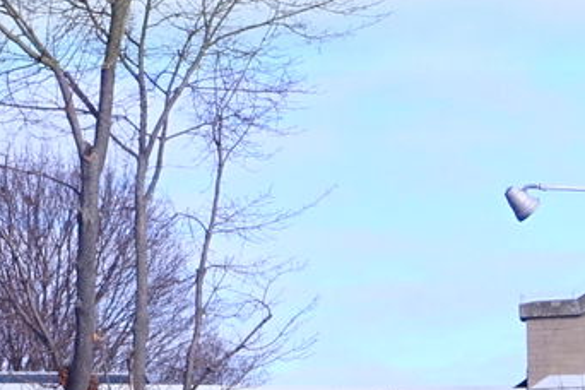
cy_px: 604
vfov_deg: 3.7
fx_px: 5931
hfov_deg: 5.5
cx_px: -559
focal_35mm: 365
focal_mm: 23.9
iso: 125
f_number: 5.6
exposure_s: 1/500
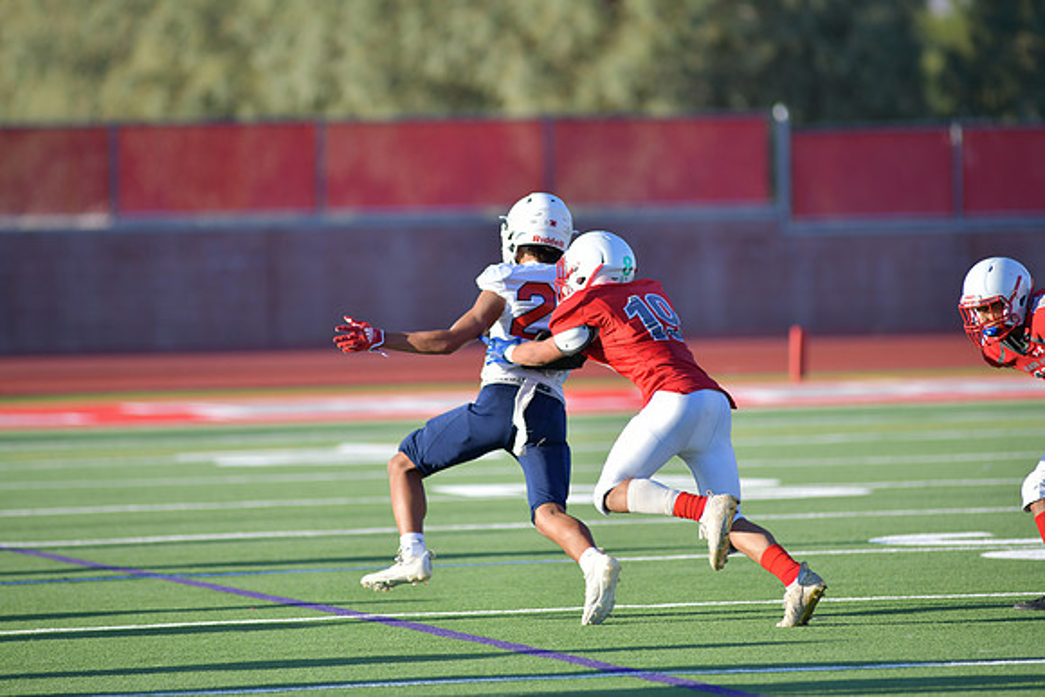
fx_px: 8710
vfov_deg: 4.6
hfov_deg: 6.9
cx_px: 522
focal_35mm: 300
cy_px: 348
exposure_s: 1/2000
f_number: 3.5
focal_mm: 300
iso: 250
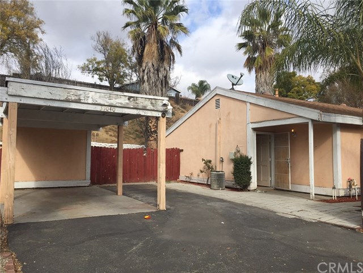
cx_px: 182
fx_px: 304
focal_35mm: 29
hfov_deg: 61.7
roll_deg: -1.0
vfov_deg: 48.2
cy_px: 136
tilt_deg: +3.9
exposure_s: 1/1582
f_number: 2.2
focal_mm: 4.15
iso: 32
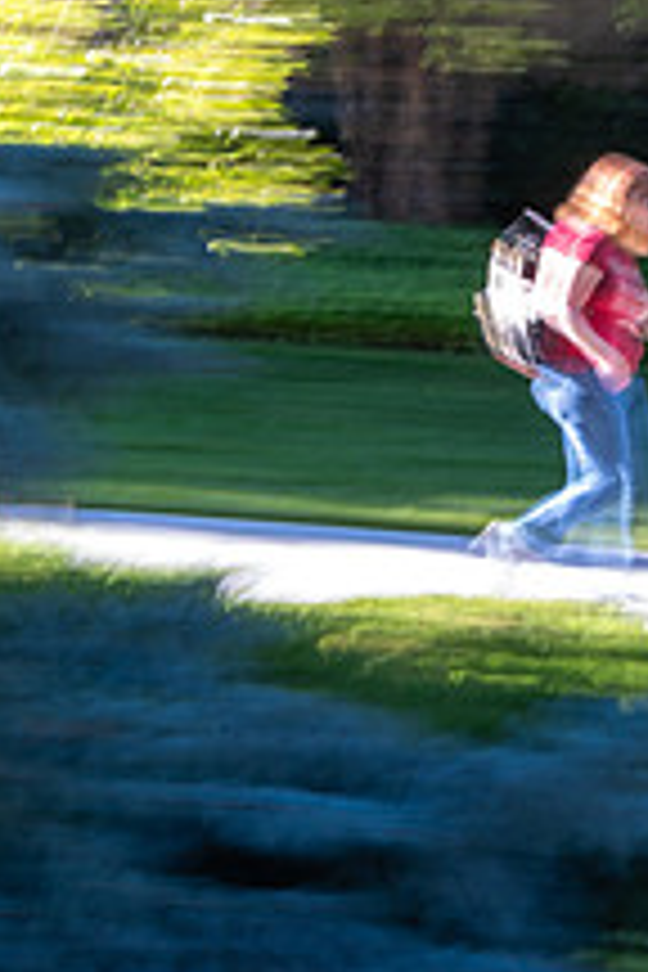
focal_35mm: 146
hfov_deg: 9.4
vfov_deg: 13.8
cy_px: -14
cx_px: 410
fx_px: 3942
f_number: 22
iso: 200
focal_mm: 70
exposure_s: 1/5
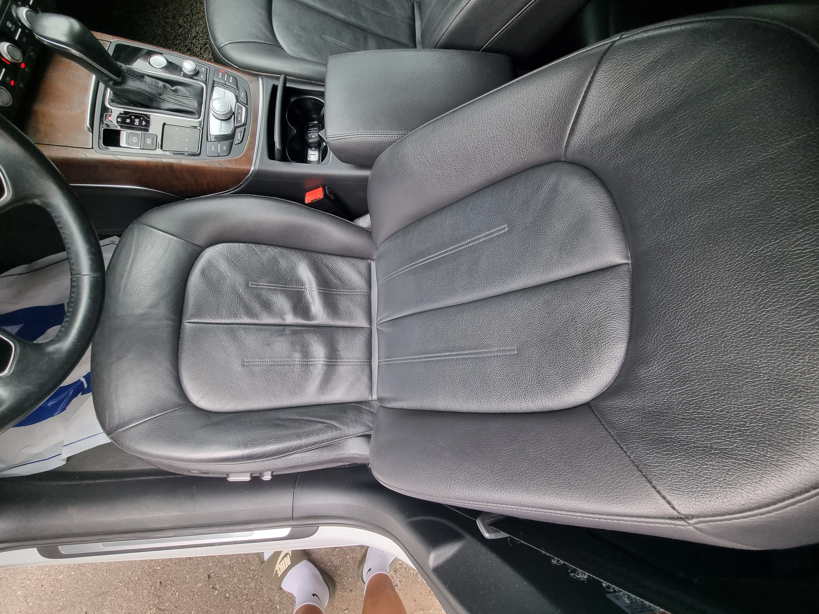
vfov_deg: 89.9
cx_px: 410
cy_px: 307
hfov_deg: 106.2
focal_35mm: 13
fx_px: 308
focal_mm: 2.2
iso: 250
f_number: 2.2
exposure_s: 1/60
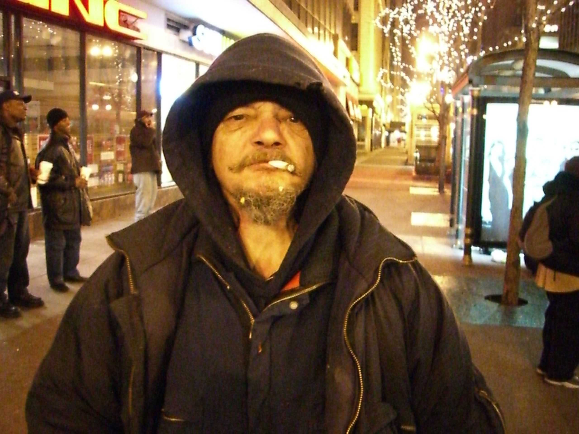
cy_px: 217
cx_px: 290
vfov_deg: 37.7
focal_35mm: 38
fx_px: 636
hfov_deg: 49.0
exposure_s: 1/15
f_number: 2.7
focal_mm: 6.2
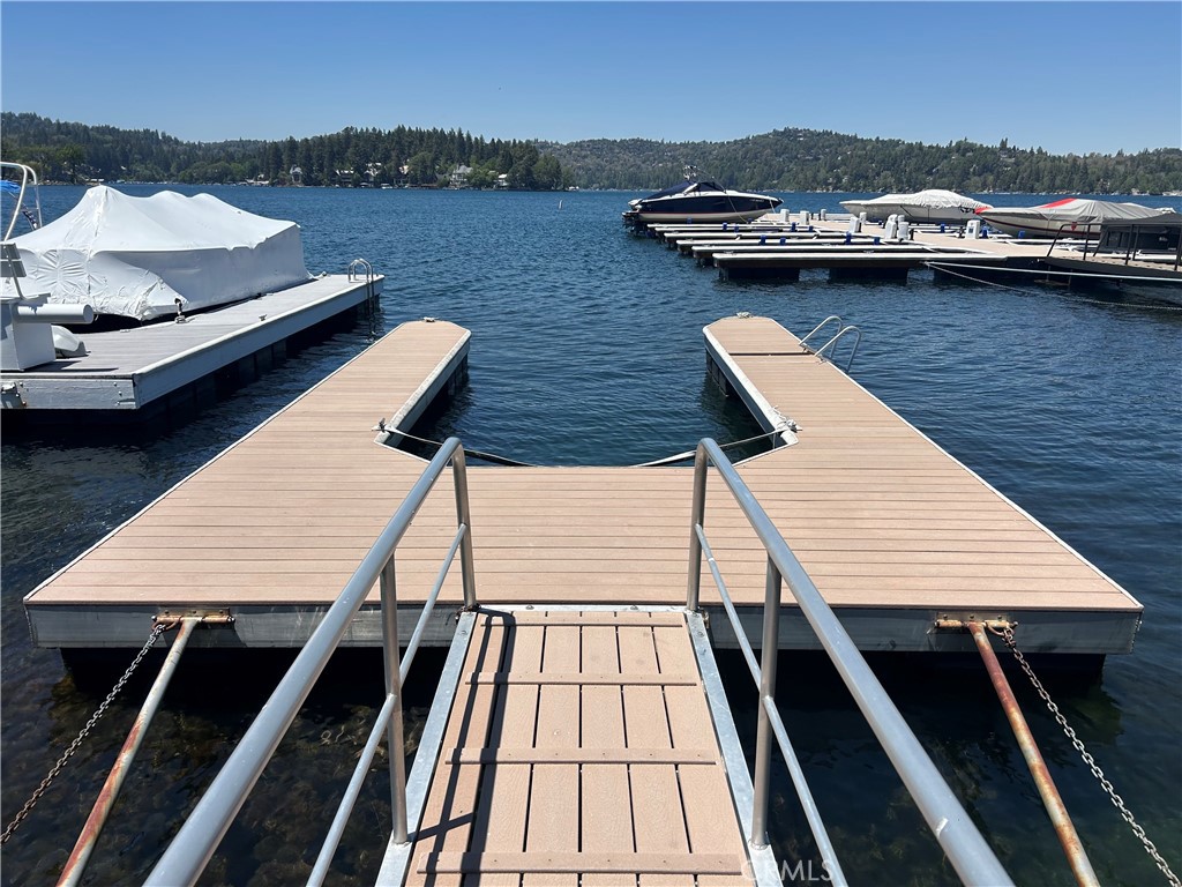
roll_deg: -0.8
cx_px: 591
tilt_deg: -16.1
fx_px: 888
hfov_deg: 67.3
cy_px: 444
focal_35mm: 26
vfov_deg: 53.1
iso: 50
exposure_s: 1/5076
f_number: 1.5
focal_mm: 5.7
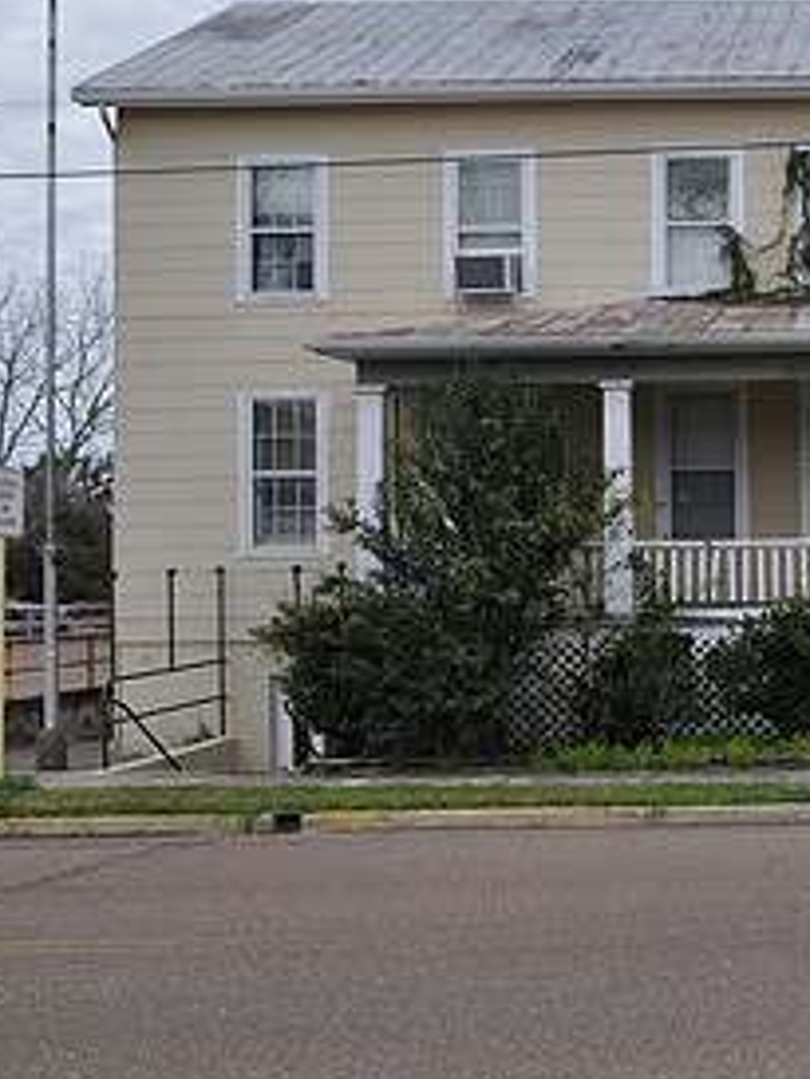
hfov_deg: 23.5
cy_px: 472
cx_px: 1055
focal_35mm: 55
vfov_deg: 34.9
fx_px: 1715
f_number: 11
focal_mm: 18
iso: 200
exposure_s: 1/125
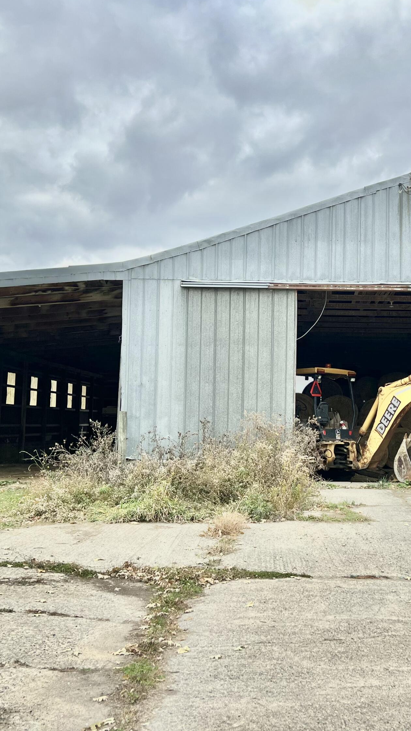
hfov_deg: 30.9
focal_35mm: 38
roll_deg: -0.2
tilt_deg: +5.3
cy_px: 364
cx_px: 275
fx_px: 736
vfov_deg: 52.8
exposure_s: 1/1112
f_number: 1.5
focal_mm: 5.7
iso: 50
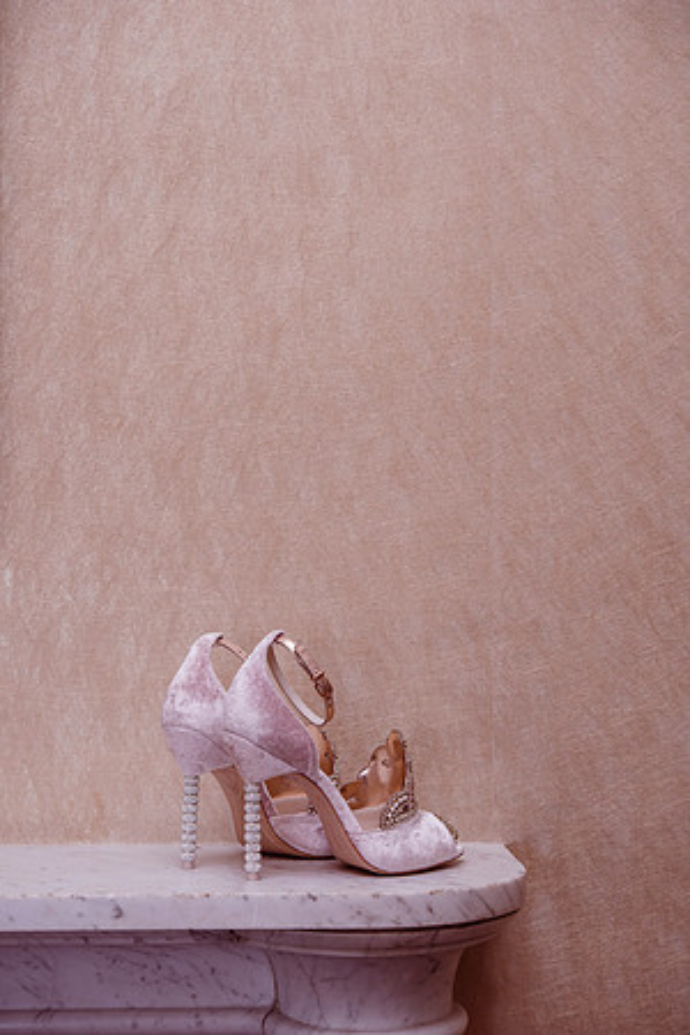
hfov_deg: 22.6
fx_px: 1725
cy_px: 518
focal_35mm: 60
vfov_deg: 33.4
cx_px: 345
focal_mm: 60
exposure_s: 1/60
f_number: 5.6
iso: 320
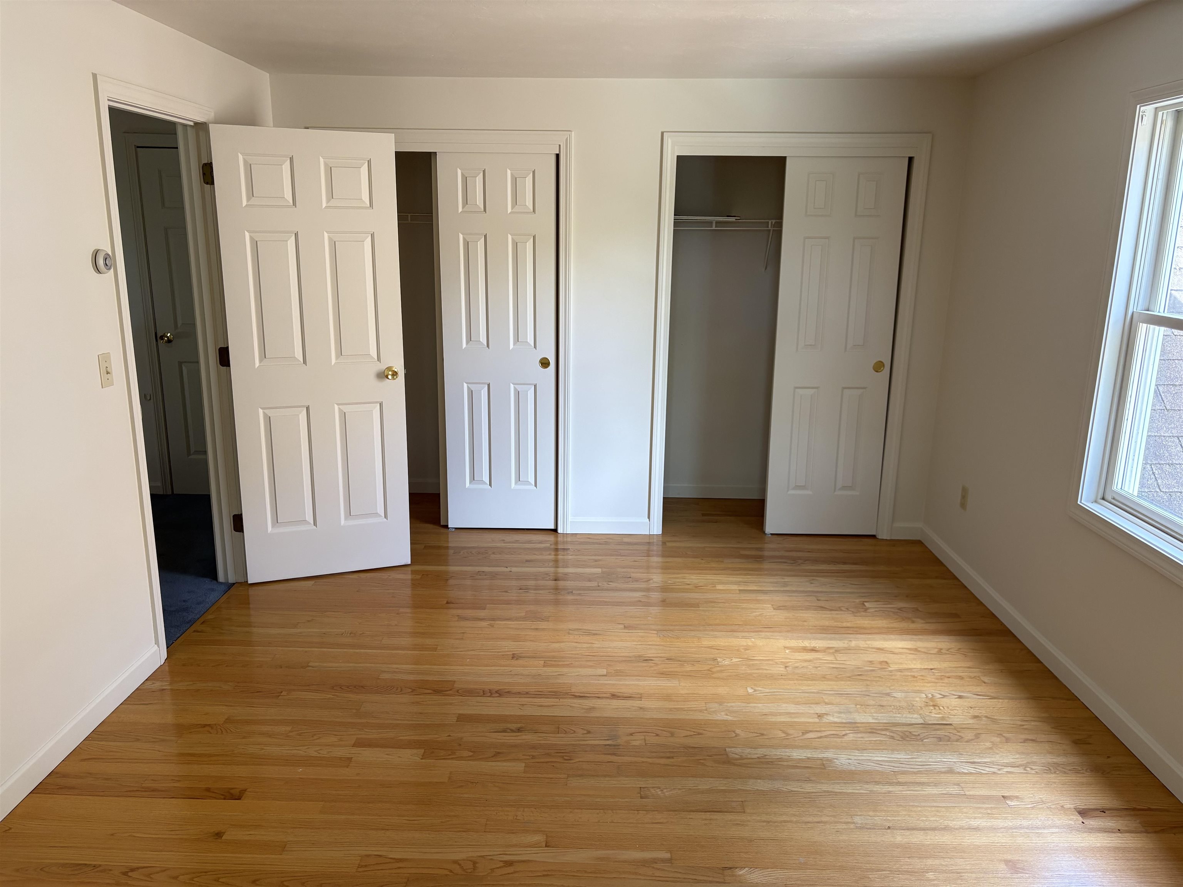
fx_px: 889
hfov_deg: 67.3
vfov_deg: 53.1
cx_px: 592
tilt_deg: -13.8
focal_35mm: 26
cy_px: 444
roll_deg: -0.5
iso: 125
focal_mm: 5.96
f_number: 1.6
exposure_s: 1/115
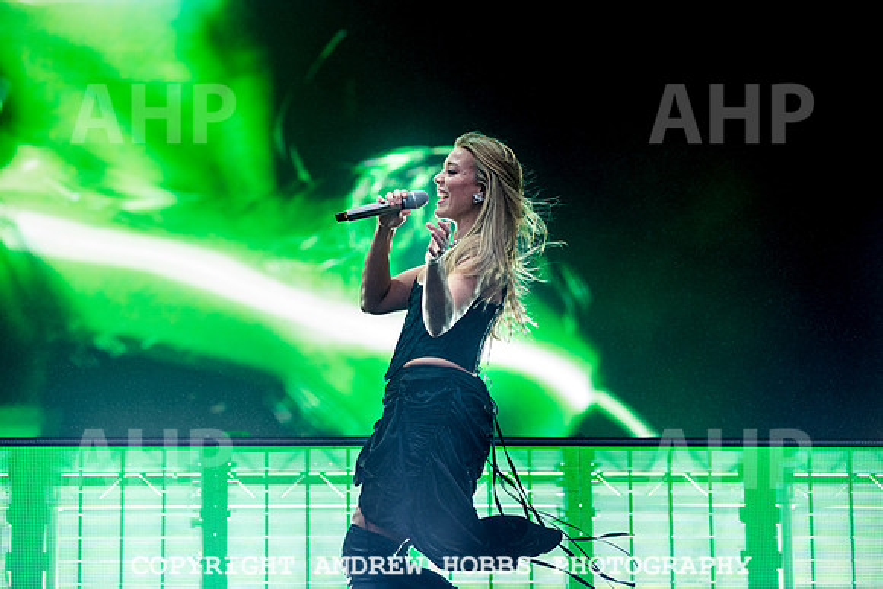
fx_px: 3680
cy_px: 294
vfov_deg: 9.2
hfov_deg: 13.7
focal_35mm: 150
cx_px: 442
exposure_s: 1/1000
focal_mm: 150
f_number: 3.5
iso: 640
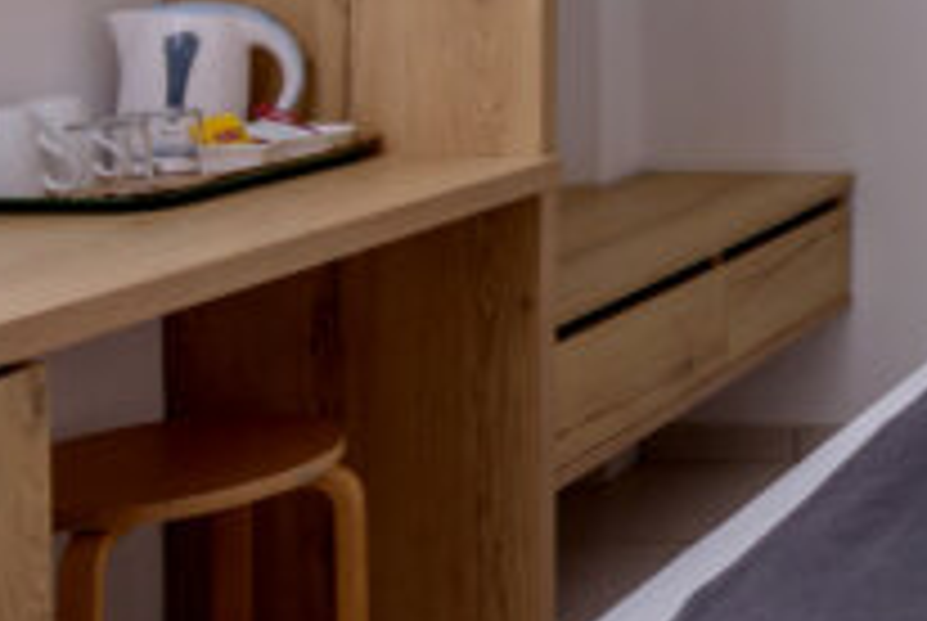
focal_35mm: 66
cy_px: 9
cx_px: 1629
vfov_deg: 20.1
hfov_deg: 21.3
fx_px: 1702
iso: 200
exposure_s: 1/160
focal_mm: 17
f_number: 10
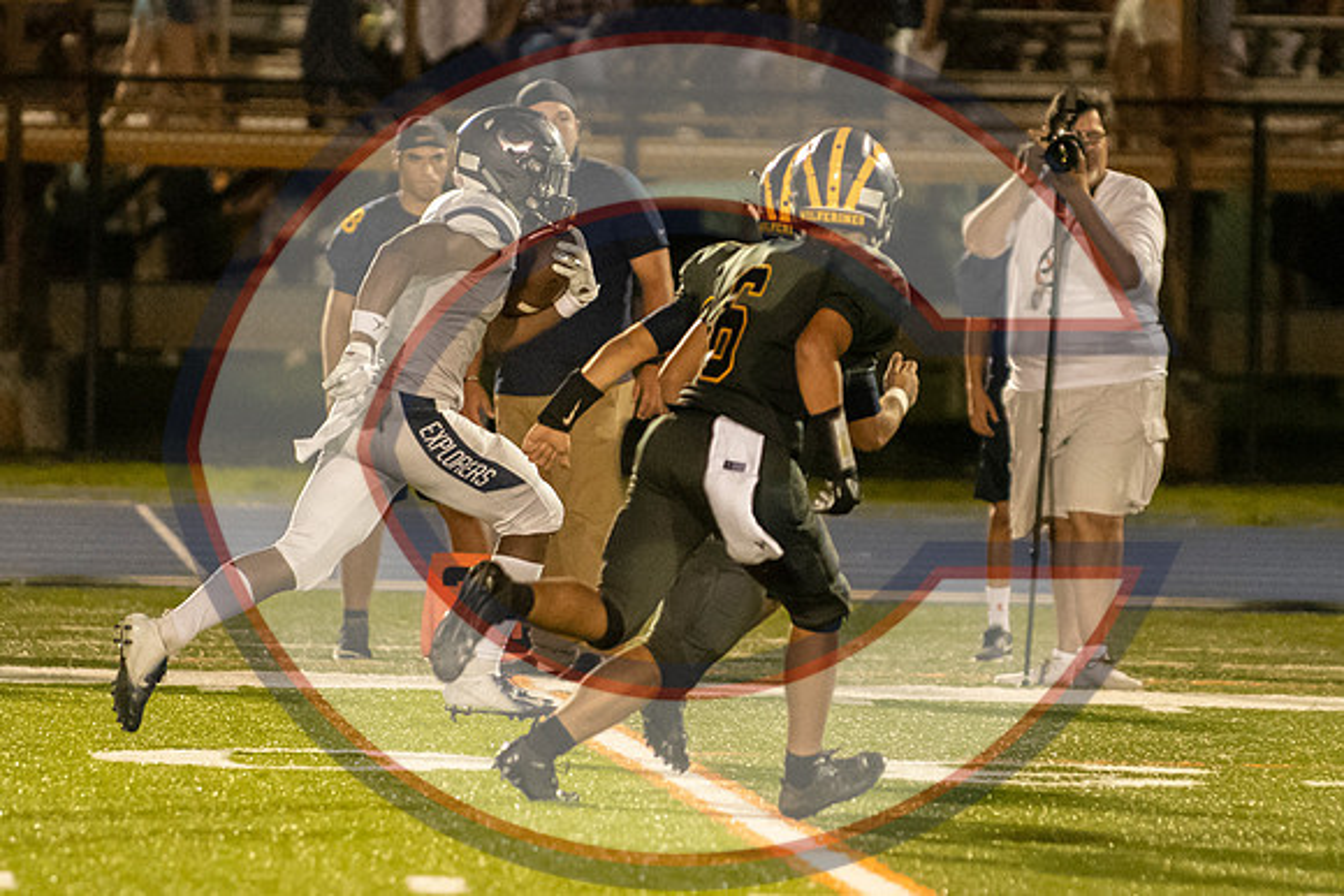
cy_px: 396
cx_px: 781
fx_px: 17827
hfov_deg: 4.3
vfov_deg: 2.9
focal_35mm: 477
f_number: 2.8
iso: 10000
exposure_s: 1/1600
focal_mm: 200
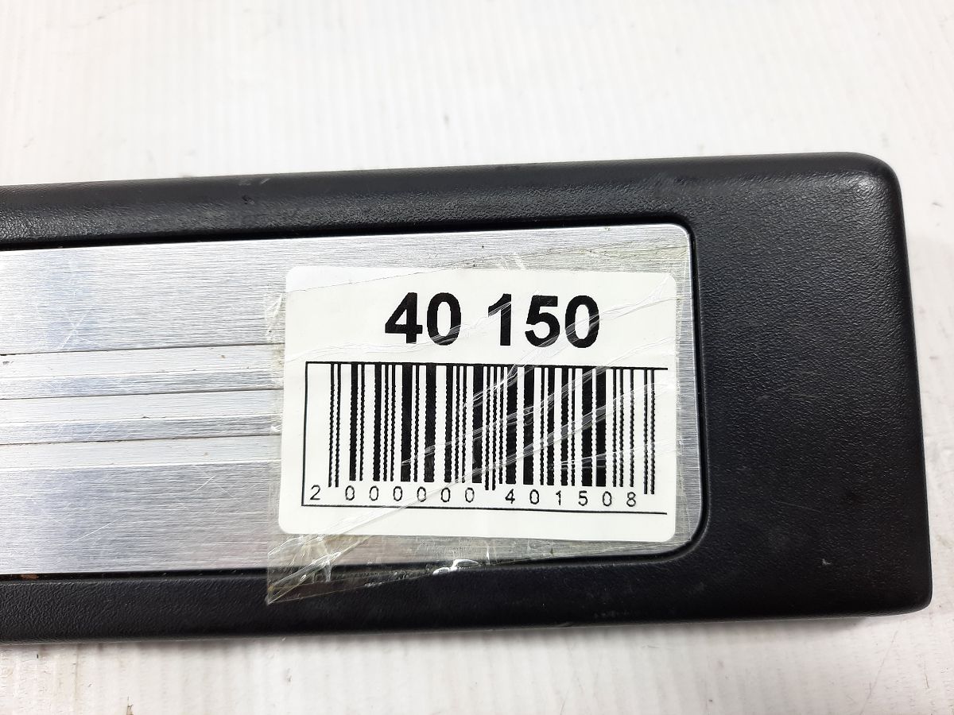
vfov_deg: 54.9
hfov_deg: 69.4
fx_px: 689
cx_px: 477
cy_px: 358
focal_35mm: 25
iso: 50
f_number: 2
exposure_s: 1/50
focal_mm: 4.6
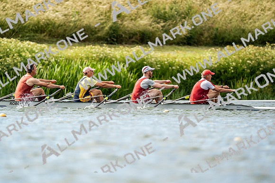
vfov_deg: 2.3
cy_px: 92
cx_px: 138
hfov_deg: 3.4
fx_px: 4584
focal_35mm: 600
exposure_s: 1/2000
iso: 400
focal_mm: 600
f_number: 6.3
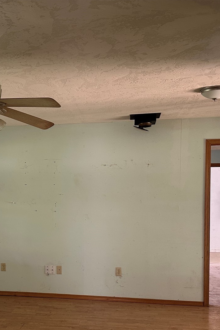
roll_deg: -0.9
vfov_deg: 43.0
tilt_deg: -2.7
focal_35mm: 45
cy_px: 222
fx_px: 412
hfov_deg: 29.2
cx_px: 42
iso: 250
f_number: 1.78
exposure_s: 1/60
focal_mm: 6.86
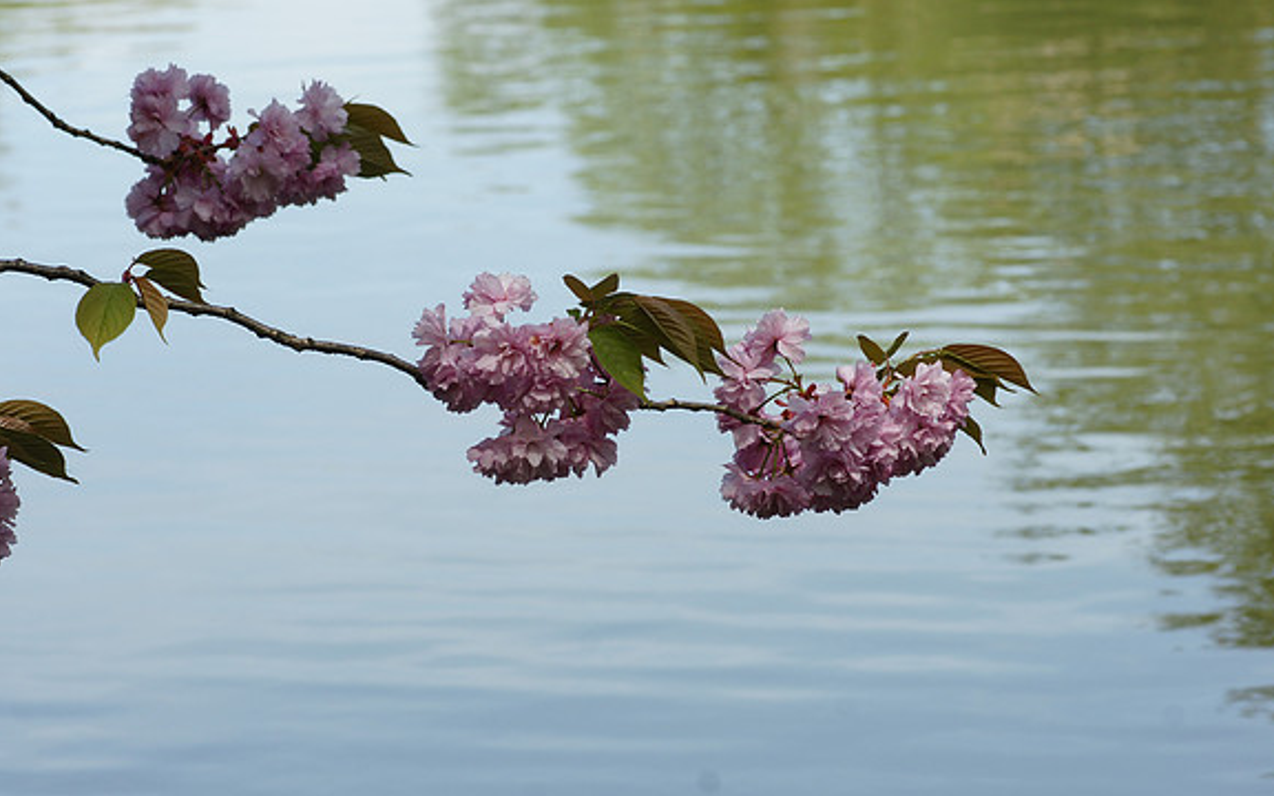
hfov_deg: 13.6
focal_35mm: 154
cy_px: 375
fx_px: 5347
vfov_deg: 8.5
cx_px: 639
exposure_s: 1/160
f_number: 8
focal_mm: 100
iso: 200
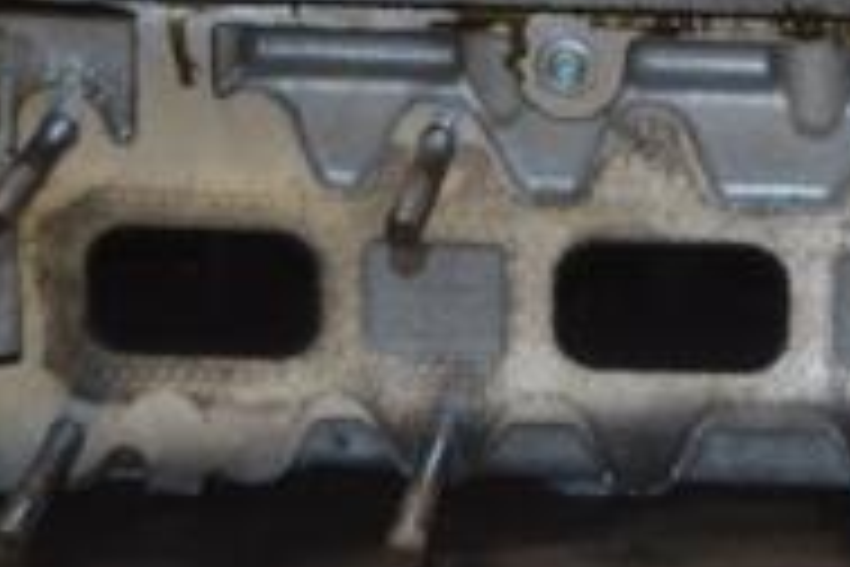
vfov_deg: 9.4
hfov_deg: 14.1
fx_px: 3376
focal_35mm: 143
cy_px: -189
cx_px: 899
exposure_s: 1/100
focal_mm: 30
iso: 400
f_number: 4.5
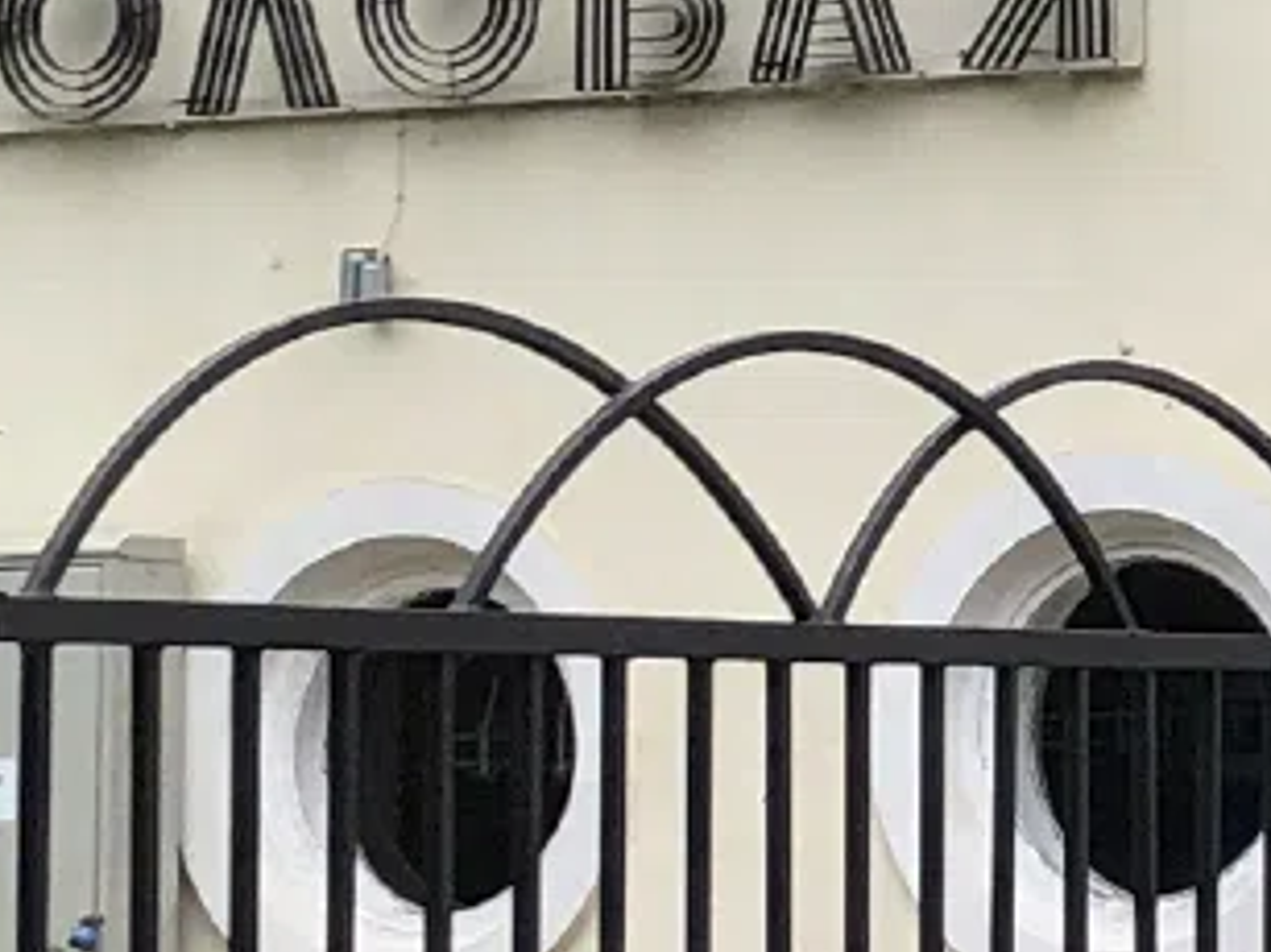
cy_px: 174
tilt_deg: +5.7
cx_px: 1685
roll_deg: +2.2
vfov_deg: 6.8
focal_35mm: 219
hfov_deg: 8.9
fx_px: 8038
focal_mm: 4
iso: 20
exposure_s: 1/694
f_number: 1.8
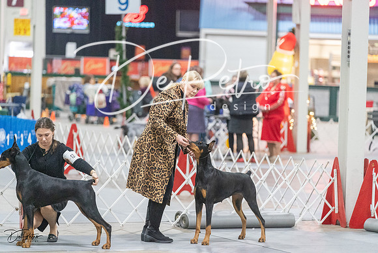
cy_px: 126
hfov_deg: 12.4
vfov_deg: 8.3
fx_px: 1733
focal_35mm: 165
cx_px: 189
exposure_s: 1/400
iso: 12800
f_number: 3.2
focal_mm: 165
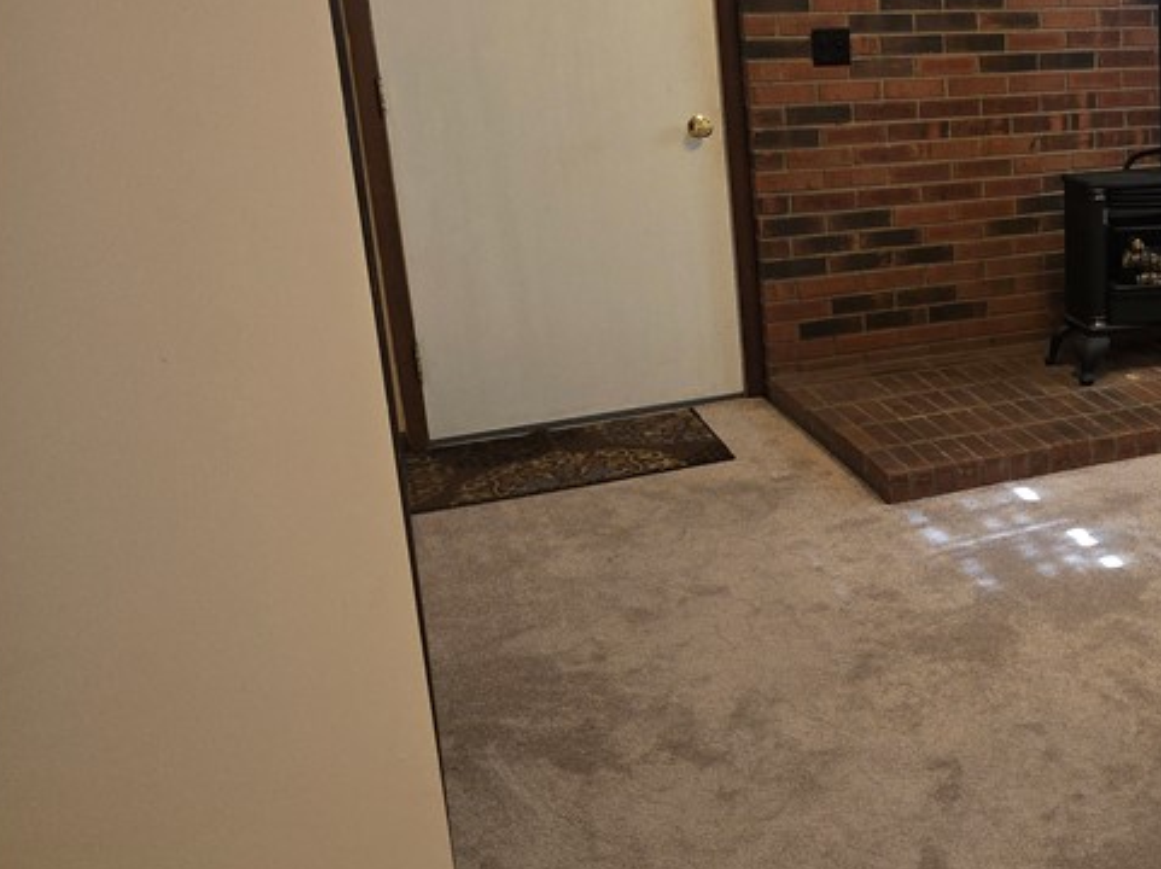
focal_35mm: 49
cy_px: 343
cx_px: 1219
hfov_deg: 34.6
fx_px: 1642
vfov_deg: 29.6
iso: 100
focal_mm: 6.3
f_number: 1.7
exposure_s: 1/40
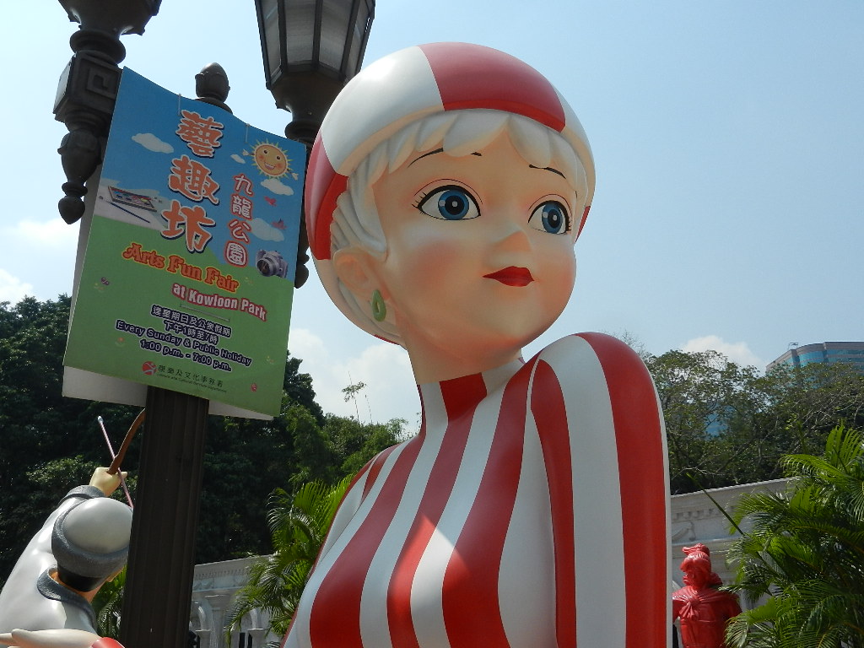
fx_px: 824
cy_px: 324
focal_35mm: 33
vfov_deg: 42.9
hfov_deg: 55.4
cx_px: 432
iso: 160
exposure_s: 1/640
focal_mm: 5.9
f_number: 7.6
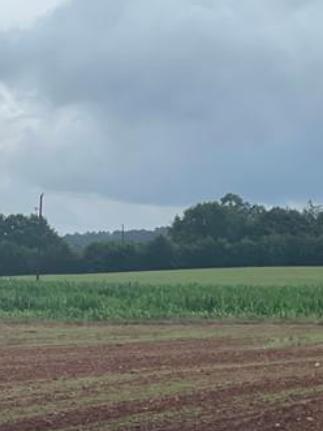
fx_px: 2004
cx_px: -90
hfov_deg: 9.1
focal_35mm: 161
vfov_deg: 12.3
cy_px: 255
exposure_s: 1/1597
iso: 25
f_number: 2
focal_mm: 6
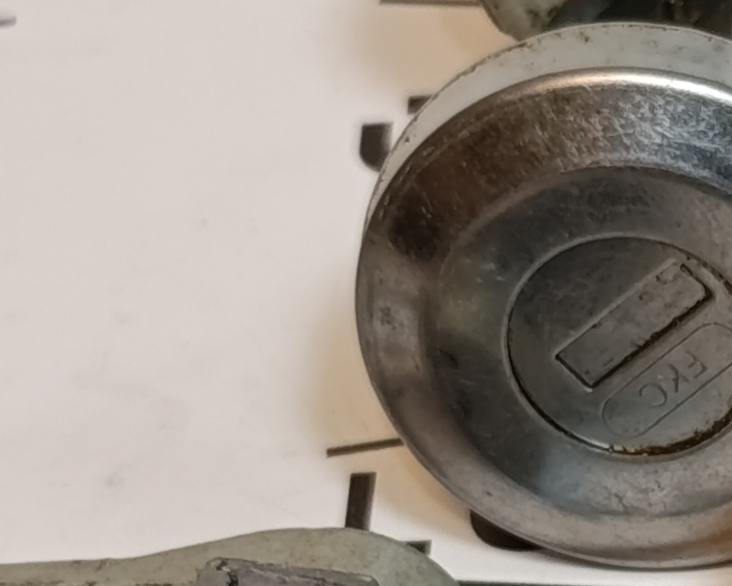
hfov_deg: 8.3
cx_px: 1070
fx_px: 4962
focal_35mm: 229
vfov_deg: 6.7
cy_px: 649
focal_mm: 6.11
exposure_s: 1/100
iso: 186
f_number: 1.65
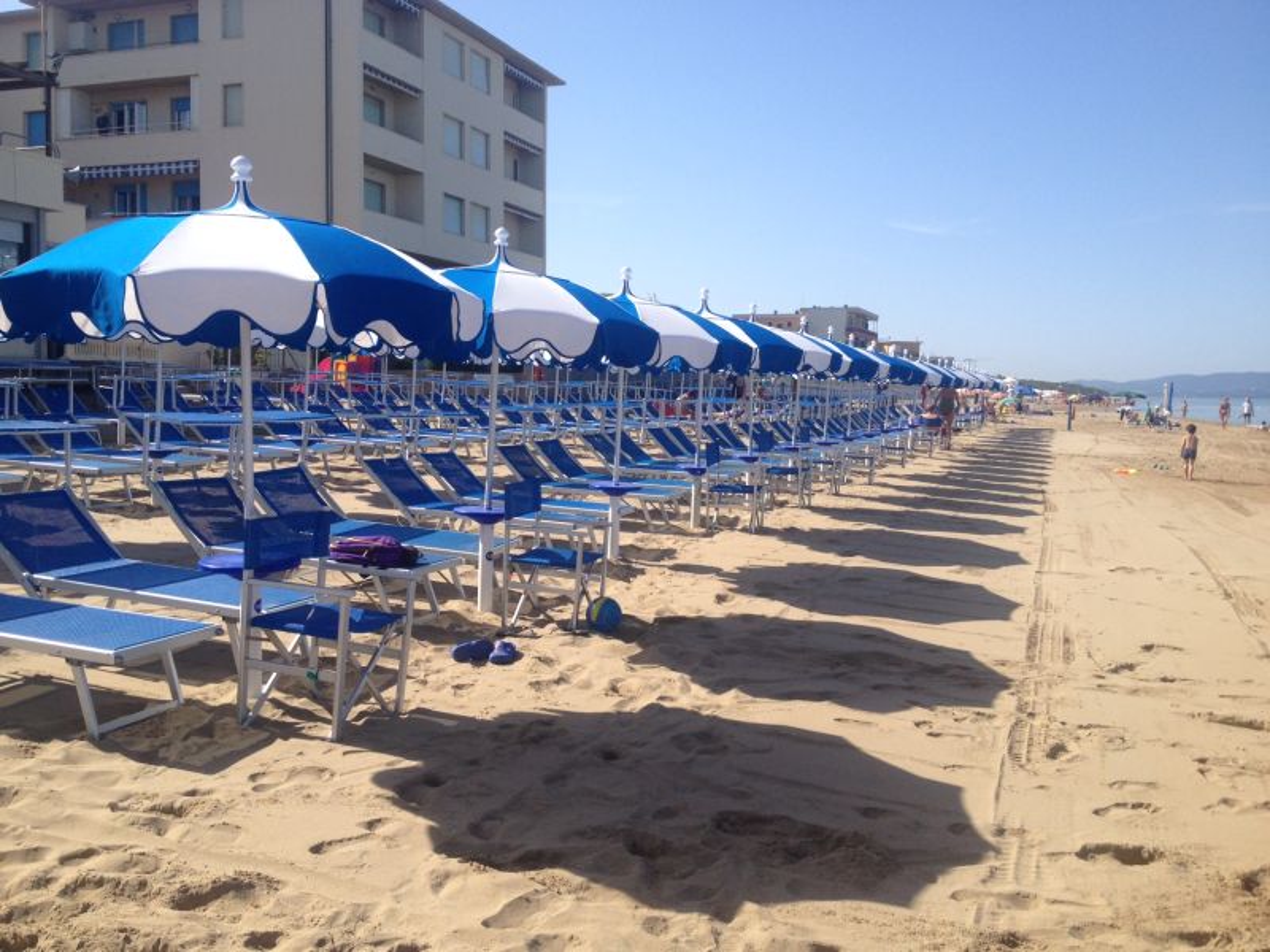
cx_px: 635
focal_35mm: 35
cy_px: 476
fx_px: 1284
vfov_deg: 40.7
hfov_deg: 52.6
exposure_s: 1/1577
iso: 50
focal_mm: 4.28
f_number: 2.4
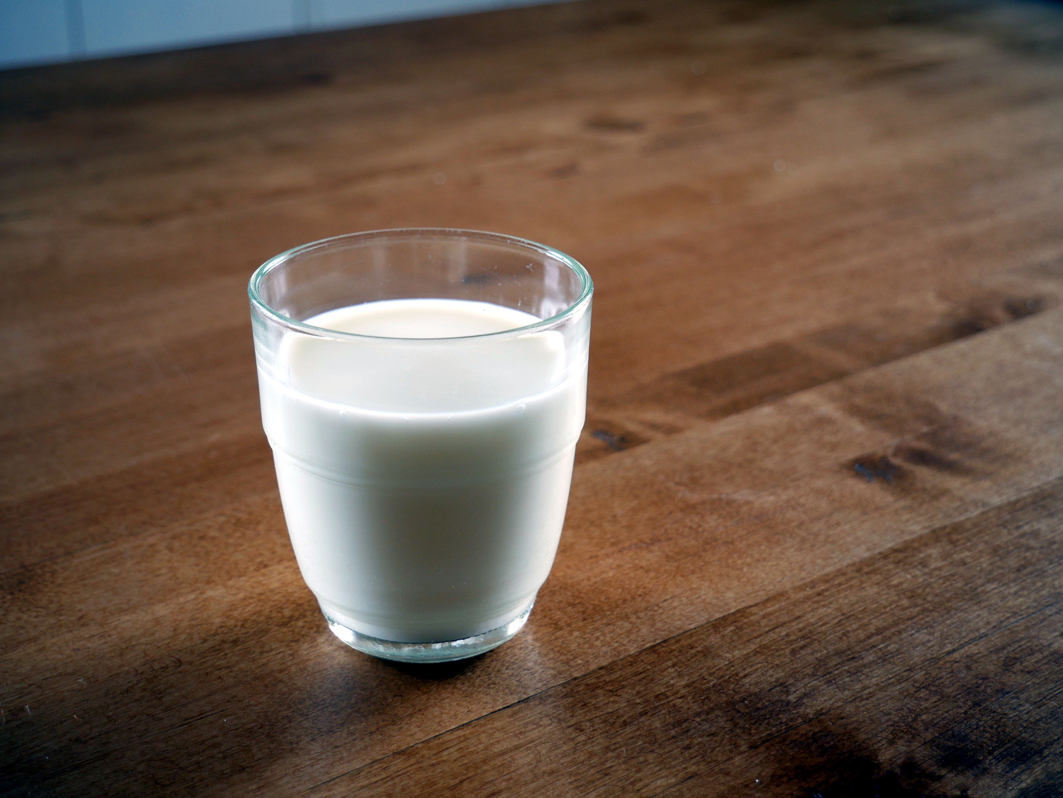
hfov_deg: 38.2
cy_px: 399
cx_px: 532
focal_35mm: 50
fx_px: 1536
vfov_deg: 29.1
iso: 200
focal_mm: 25
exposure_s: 1/4
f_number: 4.5
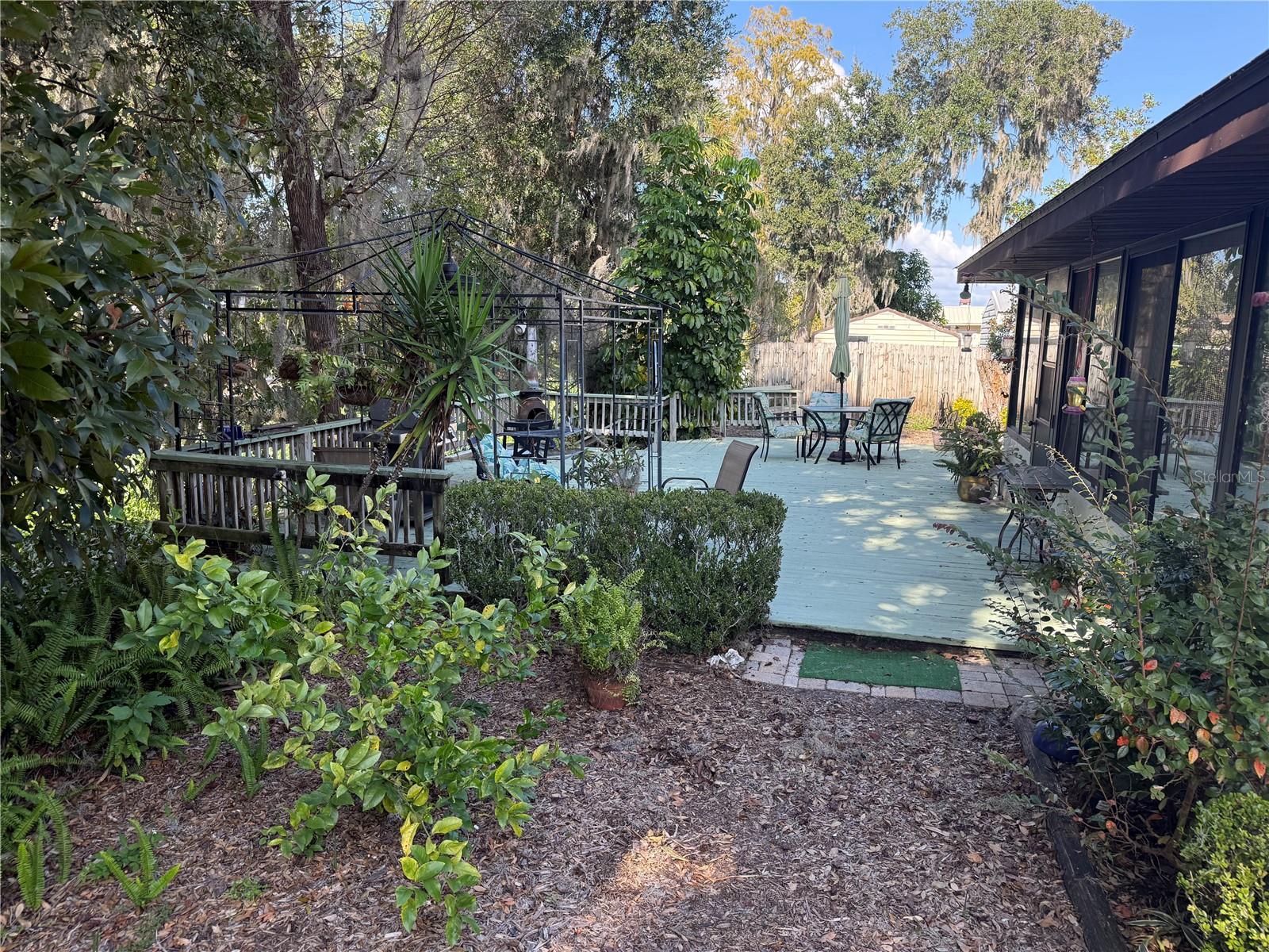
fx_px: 880
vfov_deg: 56.8
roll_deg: -1.8
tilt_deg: -9.9
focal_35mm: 24
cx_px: 634
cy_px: 476
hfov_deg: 71.6
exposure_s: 1/683
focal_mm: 6.76
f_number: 1.78
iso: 100
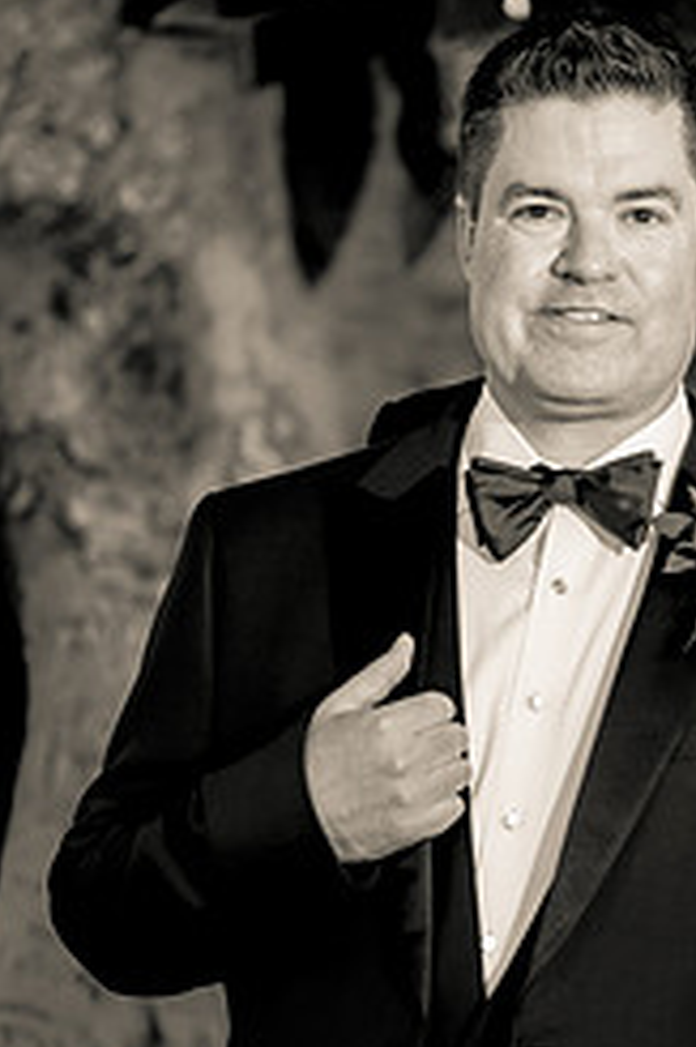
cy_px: 838
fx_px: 4530
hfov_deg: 8.8
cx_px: 594
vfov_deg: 13.1
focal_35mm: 156
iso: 250
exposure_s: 1/320
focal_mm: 85
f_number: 2.2
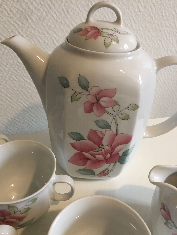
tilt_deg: -36.1
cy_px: 118
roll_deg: -4.0
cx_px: 88
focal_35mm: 29
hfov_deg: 48.2
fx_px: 198
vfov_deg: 61.7
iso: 100
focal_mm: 4.15
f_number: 2.2
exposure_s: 1/33
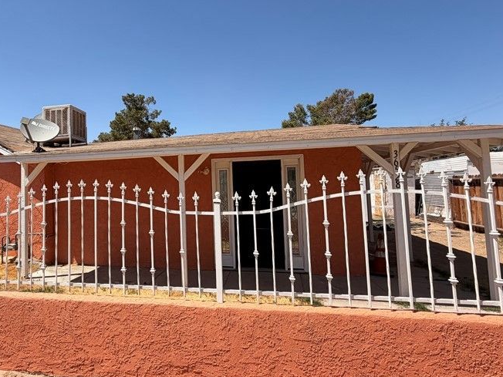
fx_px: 320
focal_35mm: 22
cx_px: 181
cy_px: 172
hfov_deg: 74.7
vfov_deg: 61.0
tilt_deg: +7.8
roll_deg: +1.5
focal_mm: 2.22
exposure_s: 1/1105
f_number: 2.2
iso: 20
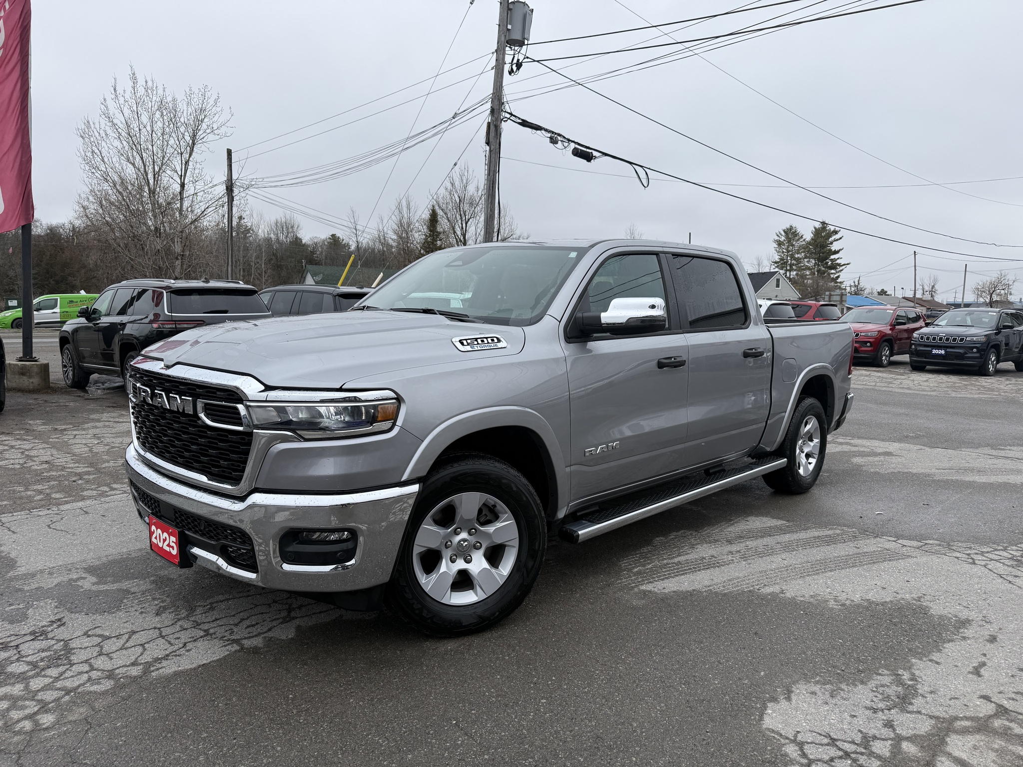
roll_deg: -0.3
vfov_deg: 56.8
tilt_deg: -5.3
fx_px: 709
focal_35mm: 24
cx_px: 512
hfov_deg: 71.6
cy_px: 384
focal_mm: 6.76
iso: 80
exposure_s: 1/1949
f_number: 1.78
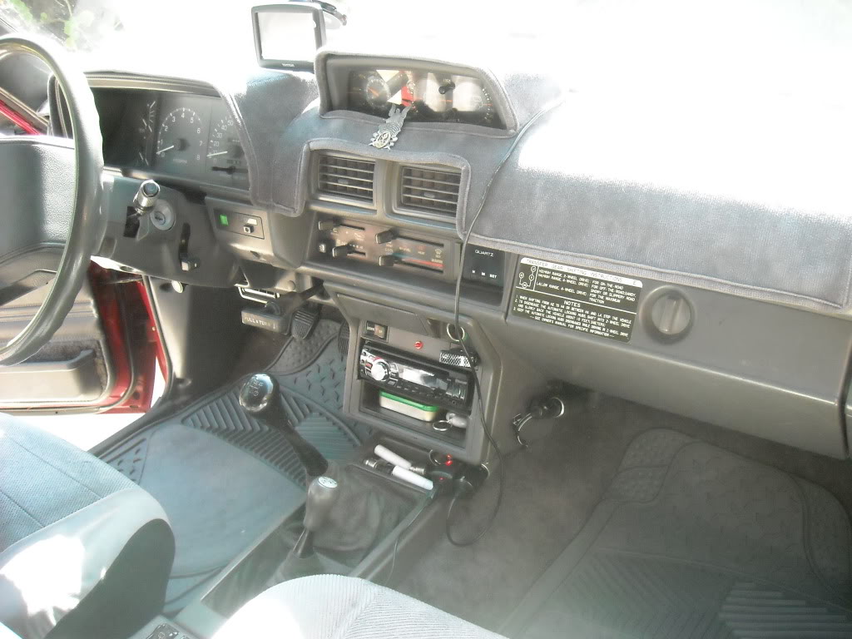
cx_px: 426
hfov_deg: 52.6
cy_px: 320
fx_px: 861
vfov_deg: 40.7
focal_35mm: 35
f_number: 2.8
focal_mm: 5.7
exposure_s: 1/184
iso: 702
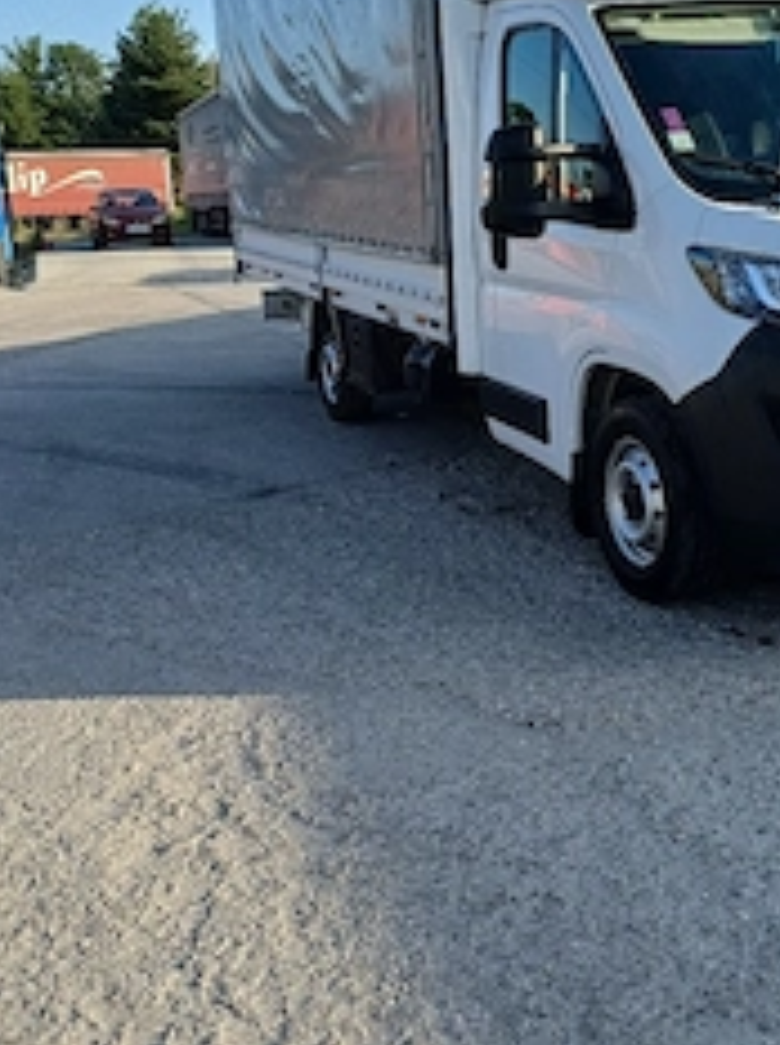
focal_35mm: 43
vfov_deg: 43.4
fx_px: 1295
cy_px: 368
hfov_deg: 33.1
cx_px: 542
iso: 50
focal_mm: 4.65
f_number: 1.8
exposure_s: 1/667
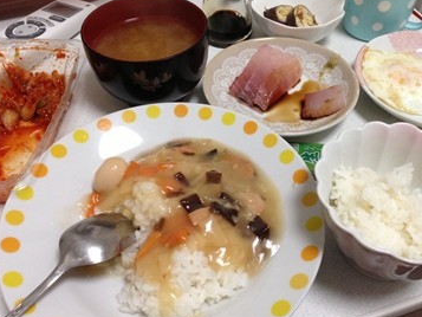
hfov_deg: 50.1
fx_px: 451
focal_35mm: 37
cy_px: 150
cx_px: 223
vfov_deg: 38.7
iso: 200
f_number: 2.4
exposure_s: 1/20
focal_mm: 4.13
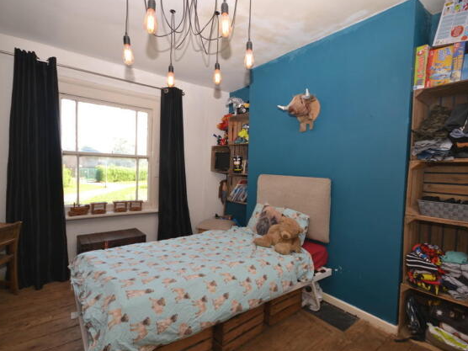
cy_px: 180
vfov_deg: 74.7
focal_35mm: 17
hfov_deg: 91.0
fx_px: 230
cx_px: 235
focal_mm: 10
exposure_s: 1/60
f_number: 4
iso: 100
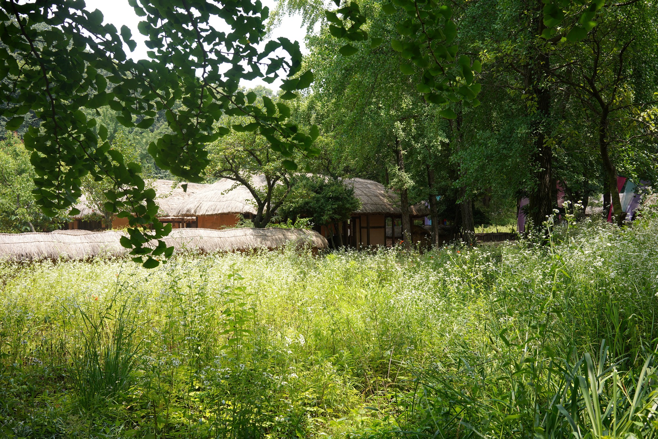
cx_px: 329
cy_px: 220
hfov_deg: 54.4
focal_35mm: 35
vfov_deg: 37.9
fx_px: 640
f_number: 9
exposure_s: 1/100
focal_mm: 35
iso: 200
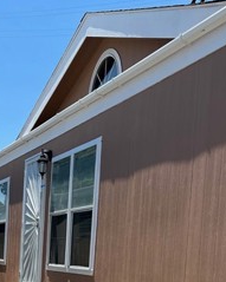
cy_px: 283
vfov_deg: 26.4
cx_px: 79
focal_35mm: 68
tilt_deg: -4.1
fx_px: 569
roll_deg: -0.7
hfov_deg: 22.4
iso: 50
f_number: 1.5
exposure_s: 1/4444
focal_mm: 5.7
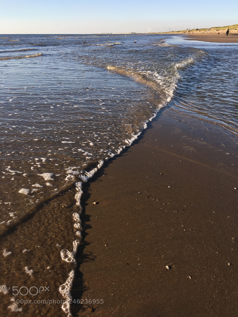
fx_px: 266
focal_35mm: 29
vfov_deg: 61.7
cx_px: 119
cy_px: 158
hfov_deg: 48.2
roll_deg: +1.0
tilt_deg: -24.4
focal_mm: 4.15
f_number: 2.2
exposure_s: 1/646
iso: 25
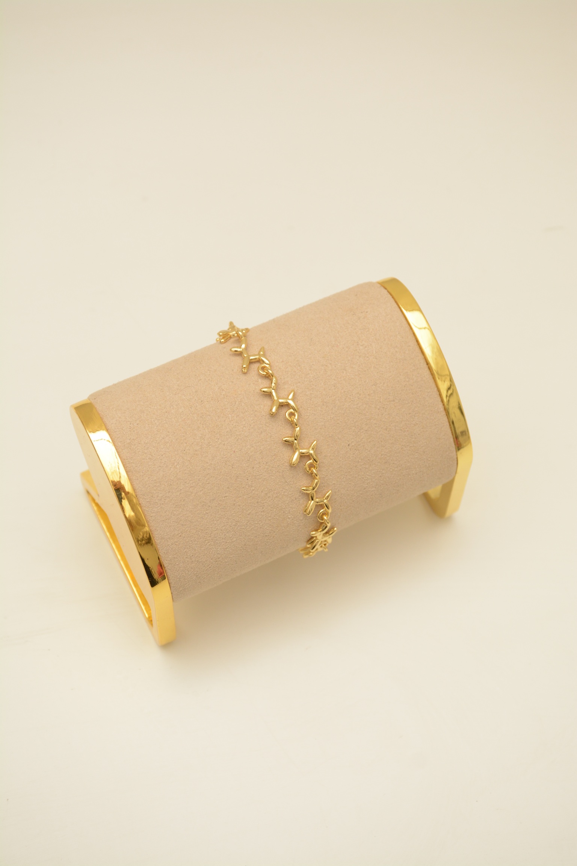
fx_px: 1515
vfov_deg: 31.9
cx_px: 288
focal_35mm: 63
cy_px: 433
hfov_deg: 21.6
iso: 500
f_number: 7.1
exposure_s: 1/200
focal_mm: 42
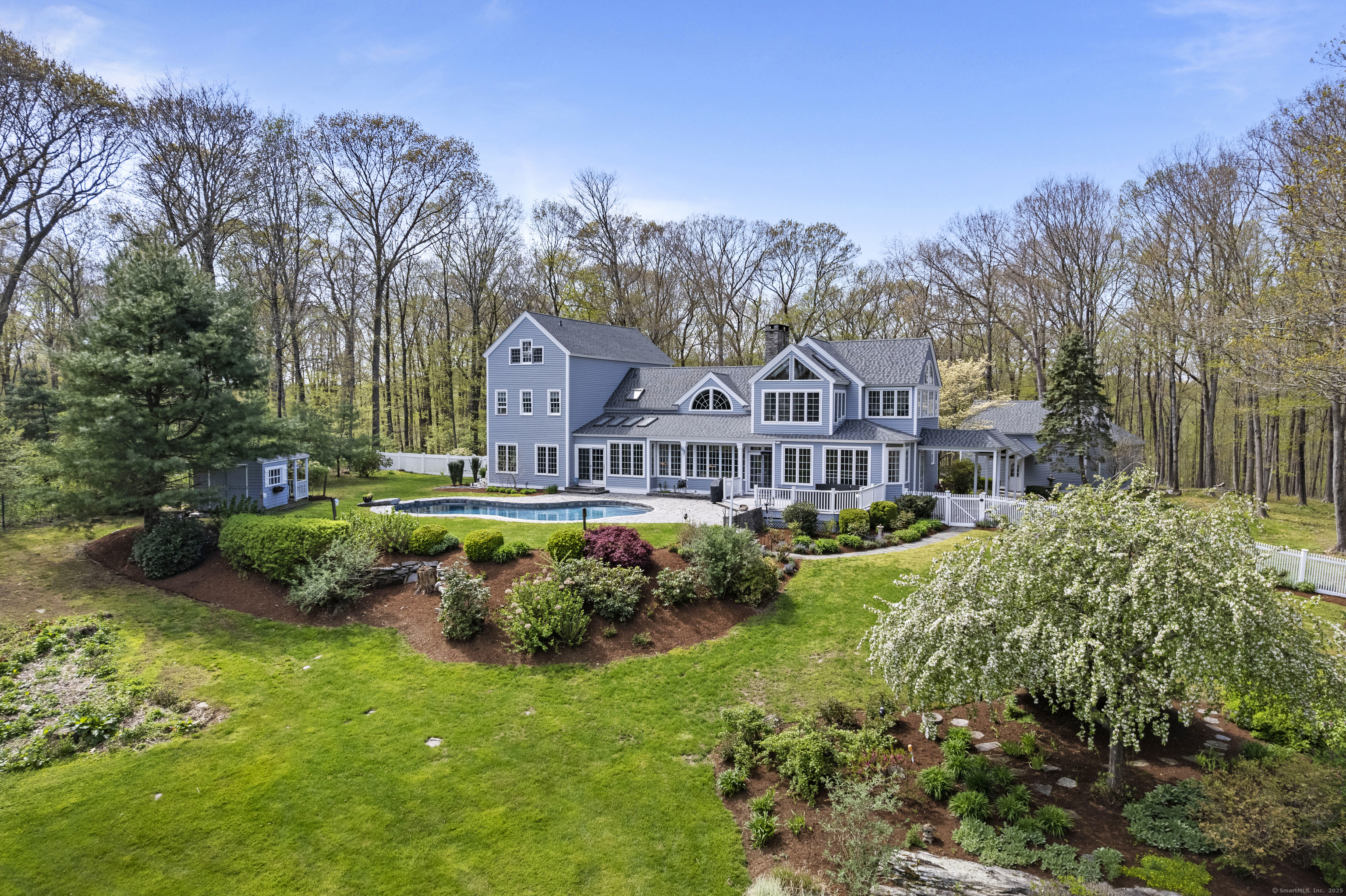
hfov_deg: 78.6
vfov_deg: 57.2
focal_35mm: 22
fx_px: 822
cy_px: 448
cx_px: 673
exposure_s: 1/1250
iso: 110
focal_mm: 8.38
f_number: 2.8
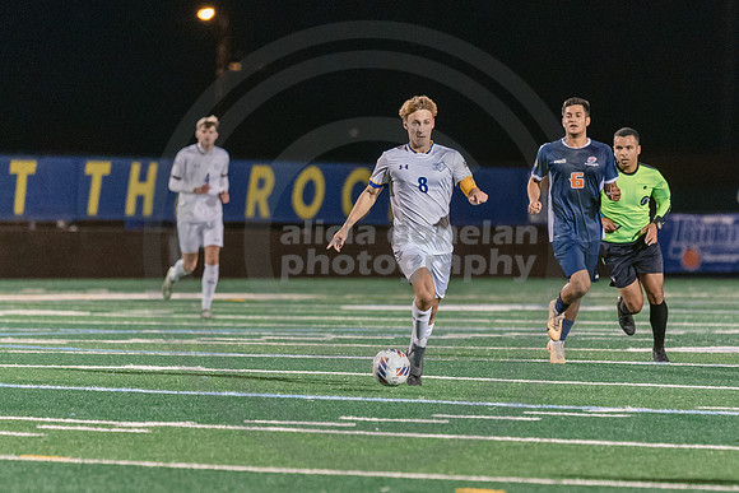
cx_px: 433
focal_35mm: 429
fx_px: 8816
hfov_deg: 4.8
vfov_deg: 3.2
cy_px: 285
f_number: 2.8
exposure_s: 1/500
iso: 3200
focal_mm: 200
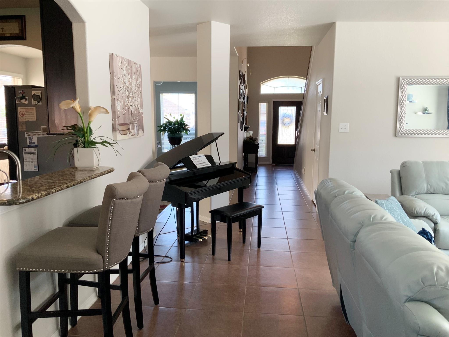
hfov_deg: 61.7
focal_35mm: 29
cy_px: 168
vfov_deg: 48.2
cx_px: 224
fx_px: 376
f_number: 1.8
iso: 50
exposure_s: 1/60
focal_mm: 3
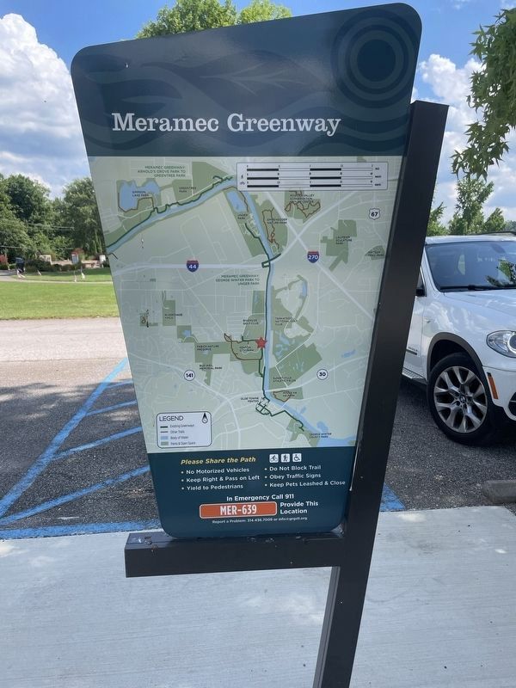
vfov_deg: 67.3
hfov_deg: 53.1
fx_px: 517
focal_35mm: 26
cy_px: 344
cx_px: 258
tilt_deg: -6.6
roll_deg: +2.2
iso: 32
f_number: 1.6
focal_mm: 4.2
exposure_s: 1/1221
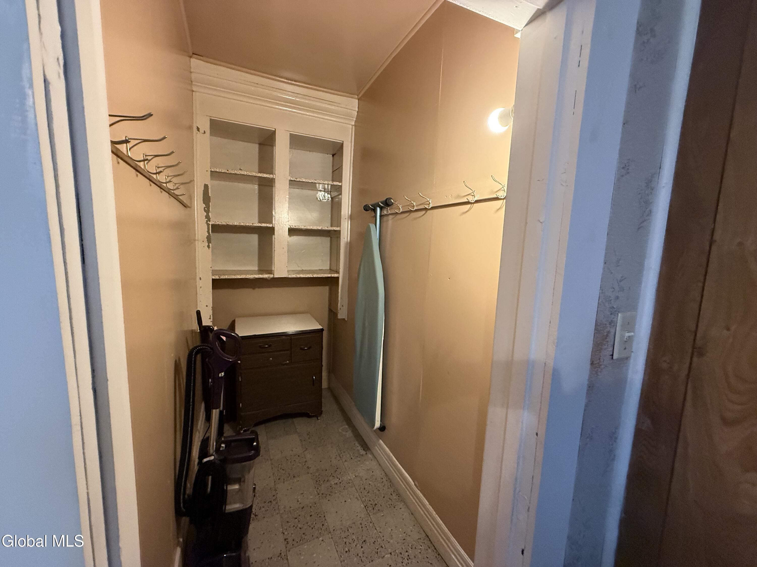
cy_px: 284
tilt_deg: -4.7
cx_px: 378
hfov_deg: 102.1
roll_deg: -2.5
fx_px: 306
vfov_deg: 85.7
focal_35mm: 14
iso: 500
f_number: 2.2
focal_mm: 2.22
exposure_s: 1/60
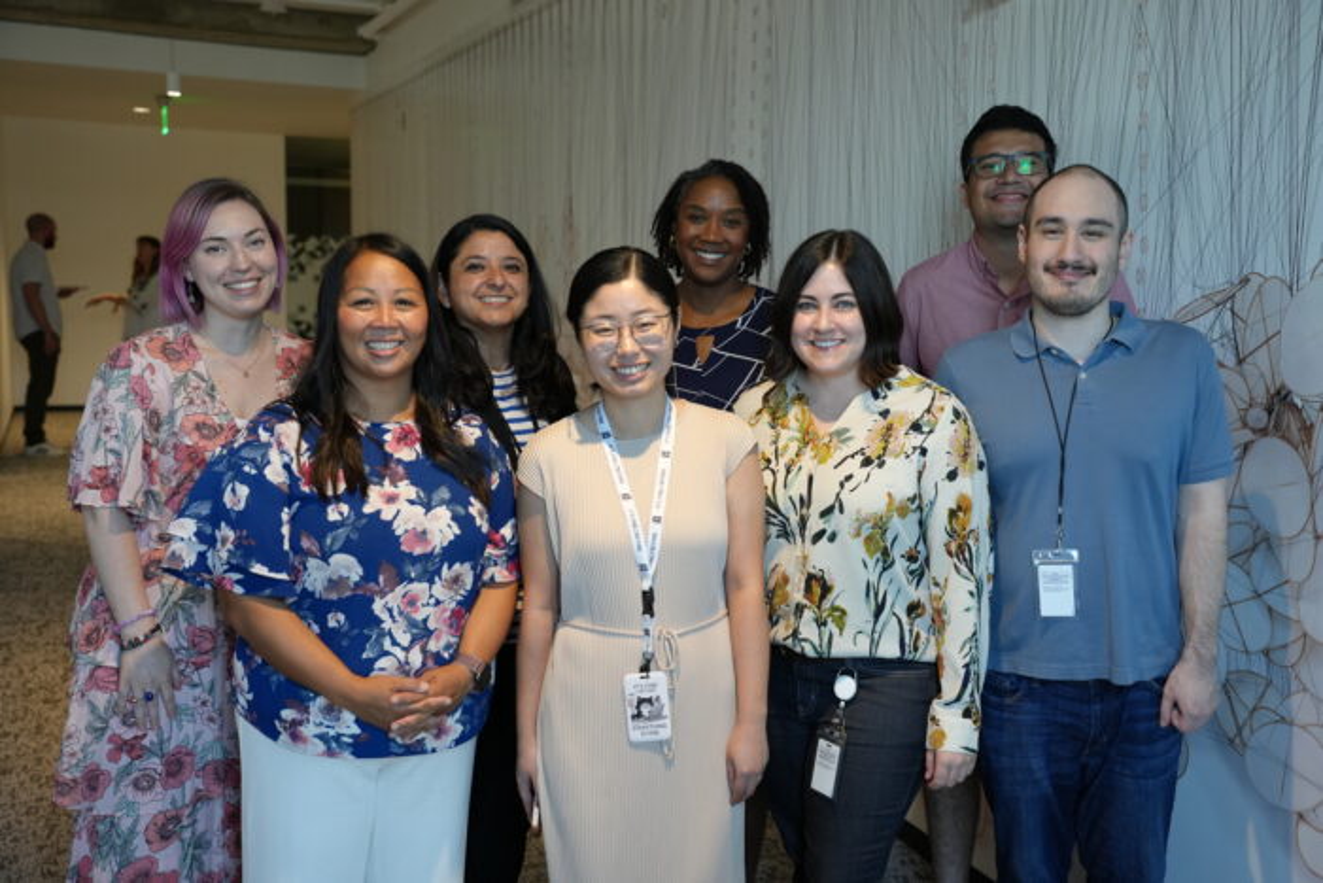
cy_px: 442
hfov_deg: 48.4
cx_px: 662
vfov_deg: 33.4
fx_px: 1470
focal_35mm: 40
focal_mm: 40
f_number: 4
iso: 1600
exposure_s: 1/160
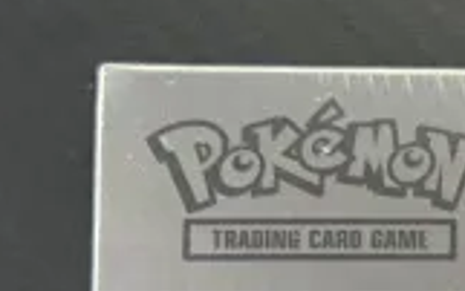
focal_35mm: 253
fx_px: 3210
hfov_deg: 7.9
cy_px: 798
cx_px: 968
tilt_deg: -81.1
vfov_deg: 5.0
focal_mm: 6.76
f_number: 1.78
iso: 250
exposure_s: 1/53
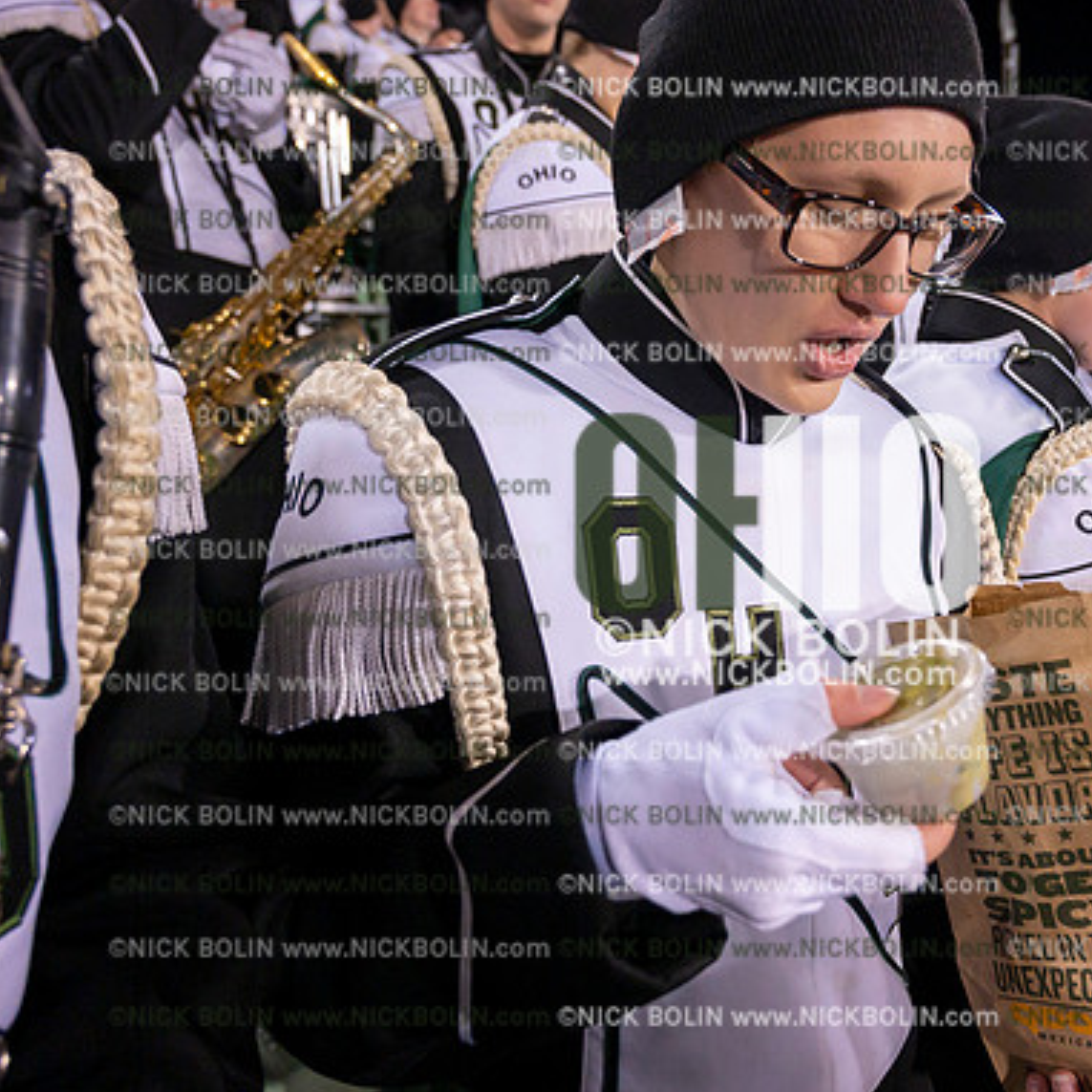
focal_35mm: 31
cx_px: 777
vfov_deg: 52.5
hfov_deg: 51.0
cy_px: 550
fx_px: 1106
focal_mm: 24
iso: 5000
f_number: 4.5
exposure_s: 1/640
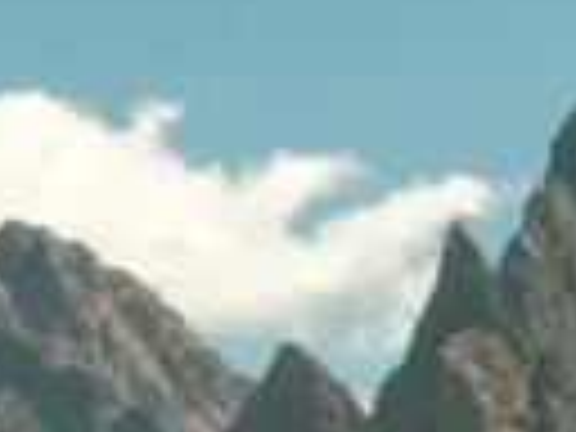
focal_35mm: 269
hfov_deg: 7.0
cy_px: 1181
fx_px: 4476
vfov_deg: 5.3
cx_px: 1264
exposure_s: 1/60
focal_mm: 23
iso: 125
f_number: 16
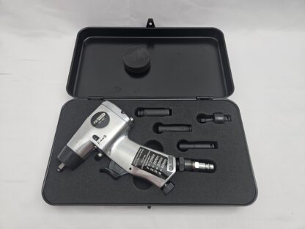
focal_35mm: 23
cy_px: 114
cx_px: 152
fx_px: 203
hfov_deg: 73.9
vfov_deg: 58.9
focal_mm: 5.4
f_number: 1.8
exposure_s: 1/100
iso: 25
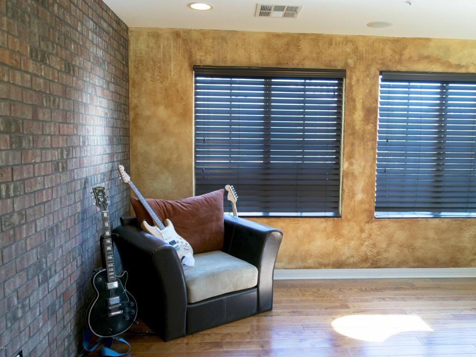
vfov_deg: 46.8
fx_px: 413
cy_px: 176
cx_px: 267
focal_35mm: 30
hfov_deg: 59.8
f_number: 3.5
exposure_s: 1/8
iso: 100
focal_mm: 18
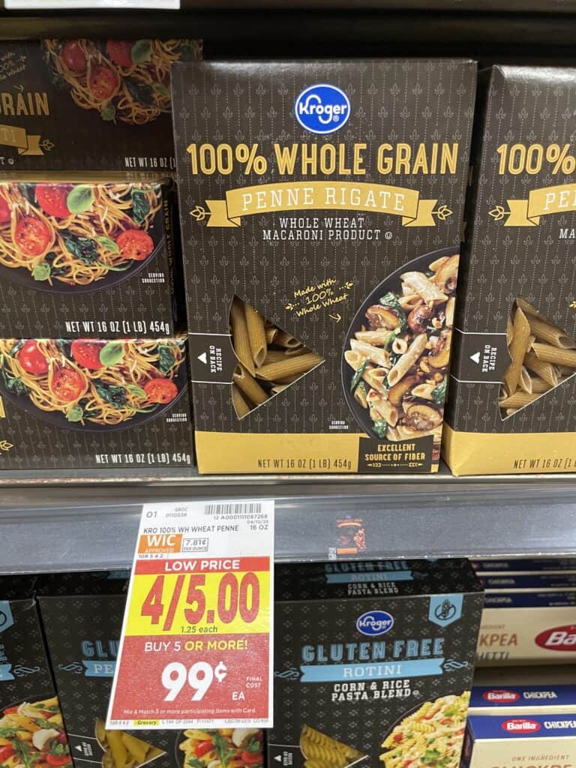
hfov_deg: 53.1
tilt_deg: -24.7
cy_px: 384
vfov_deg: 67.3
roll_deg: -0.4
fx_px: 577
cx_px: 288
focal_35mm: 26
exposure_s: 1/60
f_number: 1.6
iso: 320
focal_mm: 4.2
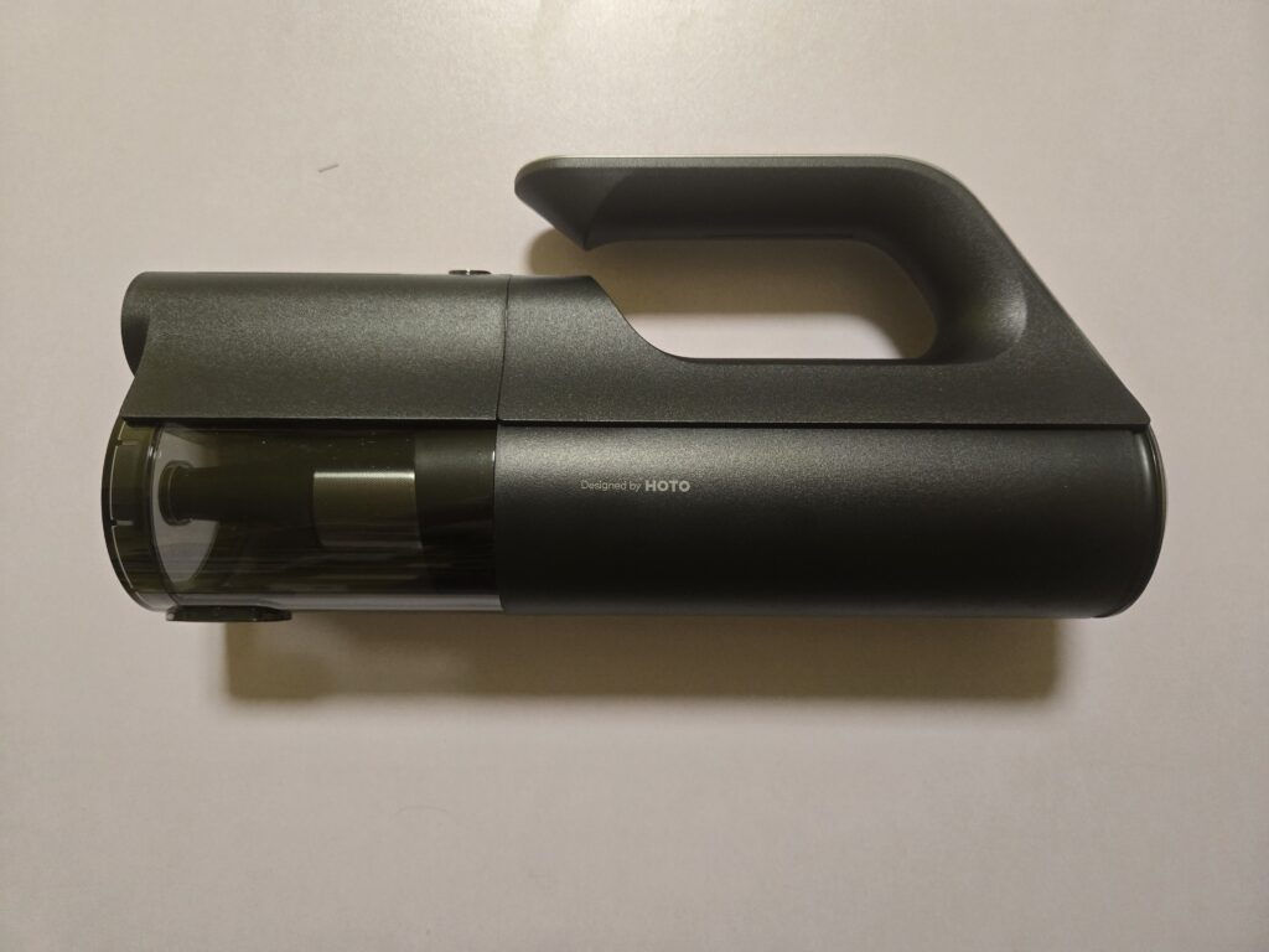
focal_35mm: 23
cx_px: 634
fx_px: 843
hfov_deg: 73.9
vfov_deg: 58.9
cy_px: 476
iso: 640
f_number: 1.8
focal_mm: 5.4
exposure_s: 1/100
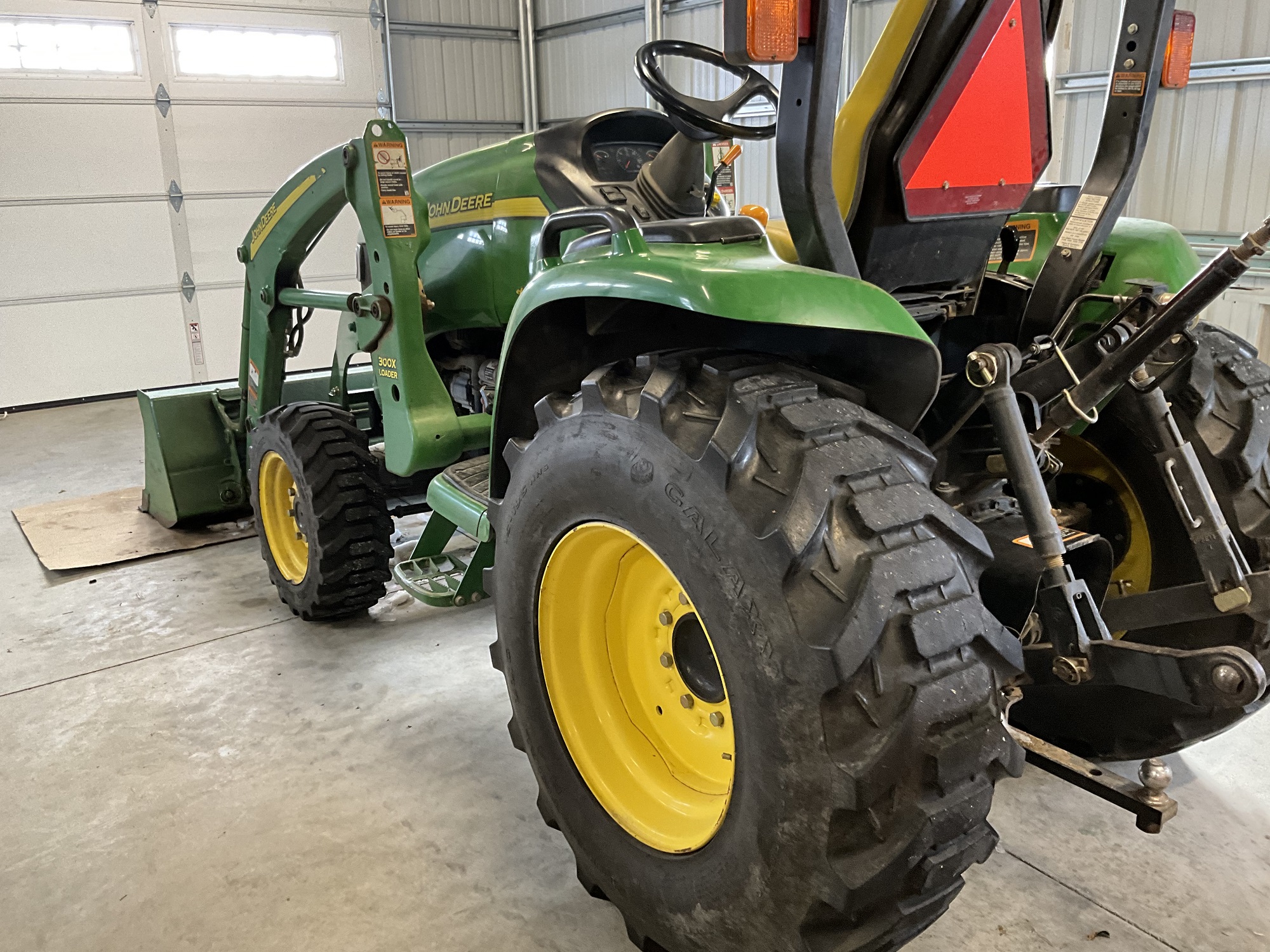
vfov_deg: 48.2
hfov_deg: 61.7
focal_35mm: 29
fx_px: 1064
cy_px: 476
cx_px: 635
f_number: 1.8
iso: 125
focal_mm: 3
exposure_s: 1/60
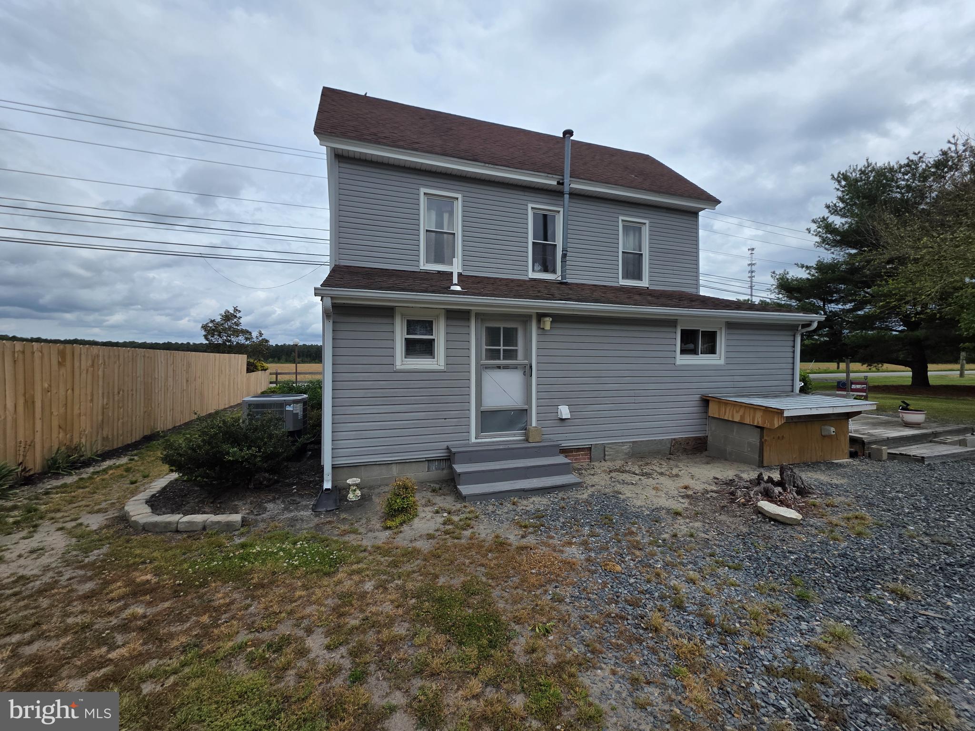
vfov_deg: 89.9
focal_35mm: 13
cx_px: 488
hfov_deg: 106.2
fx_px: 366
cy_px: 366
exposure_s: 1/2953
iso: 40
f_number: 1.9
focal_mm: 2.2
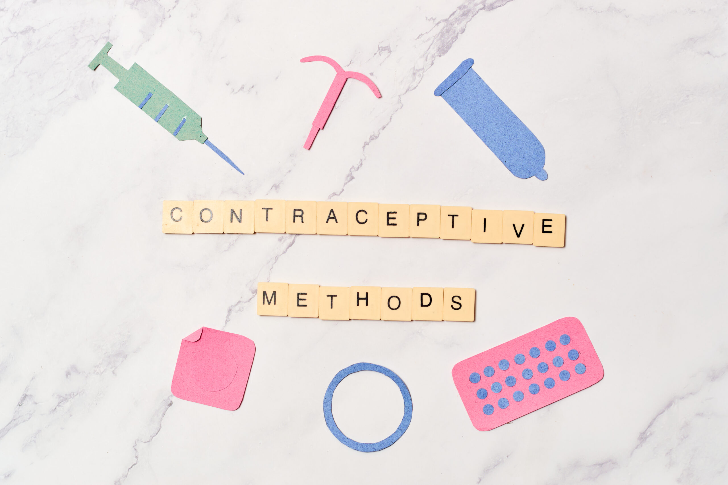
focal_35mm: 75
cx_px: 364
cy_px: 242
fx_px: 1517
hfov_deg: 27.0
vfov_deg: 18.2
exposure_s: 1/160
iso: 100
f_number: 5.6
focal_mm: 50
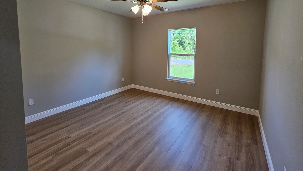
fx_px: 121
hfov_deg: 102.9
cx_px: 160
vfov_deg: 68.7
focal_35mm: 15
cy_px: 58
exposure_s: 1/60
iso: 125
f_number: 2.2
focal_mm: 2.2
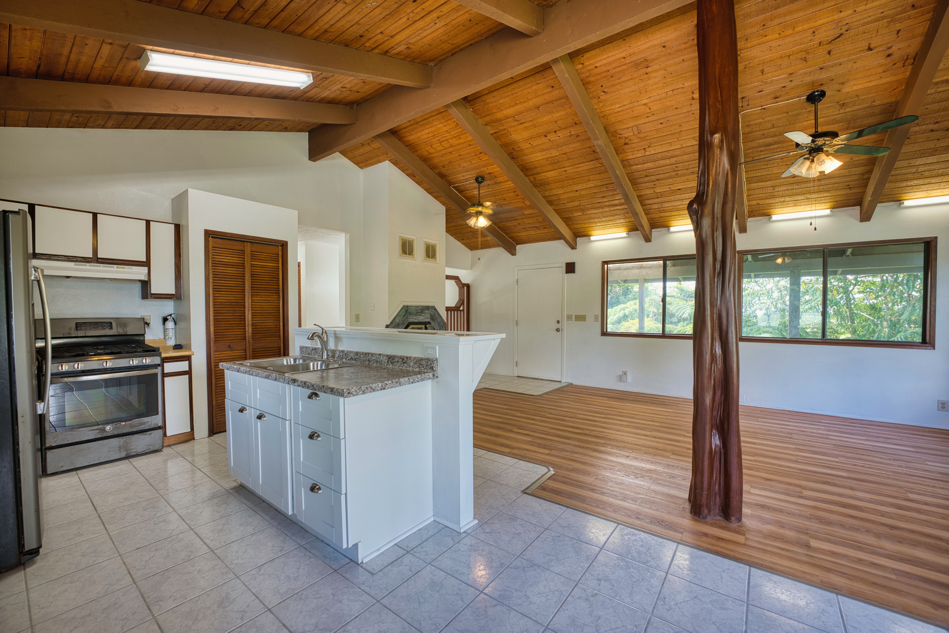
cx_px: 474
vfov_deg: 78.9
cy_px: 316
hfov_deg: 101.9
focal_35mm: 15
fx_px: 385
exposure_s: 1/20
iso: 50
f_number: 4
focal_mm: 14.6
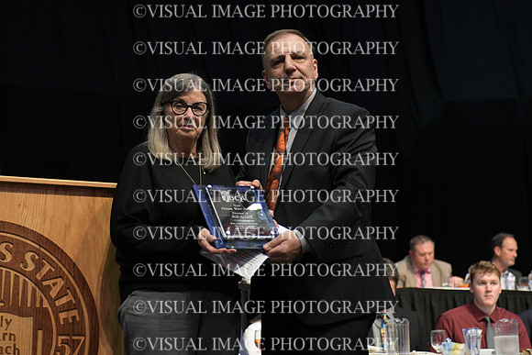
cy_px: 178
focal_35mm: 84
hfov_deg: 24.2
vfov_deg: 16.3
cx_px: 266
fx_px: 1242
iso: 2000
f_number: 3.2
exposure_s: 1/400
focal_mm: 56
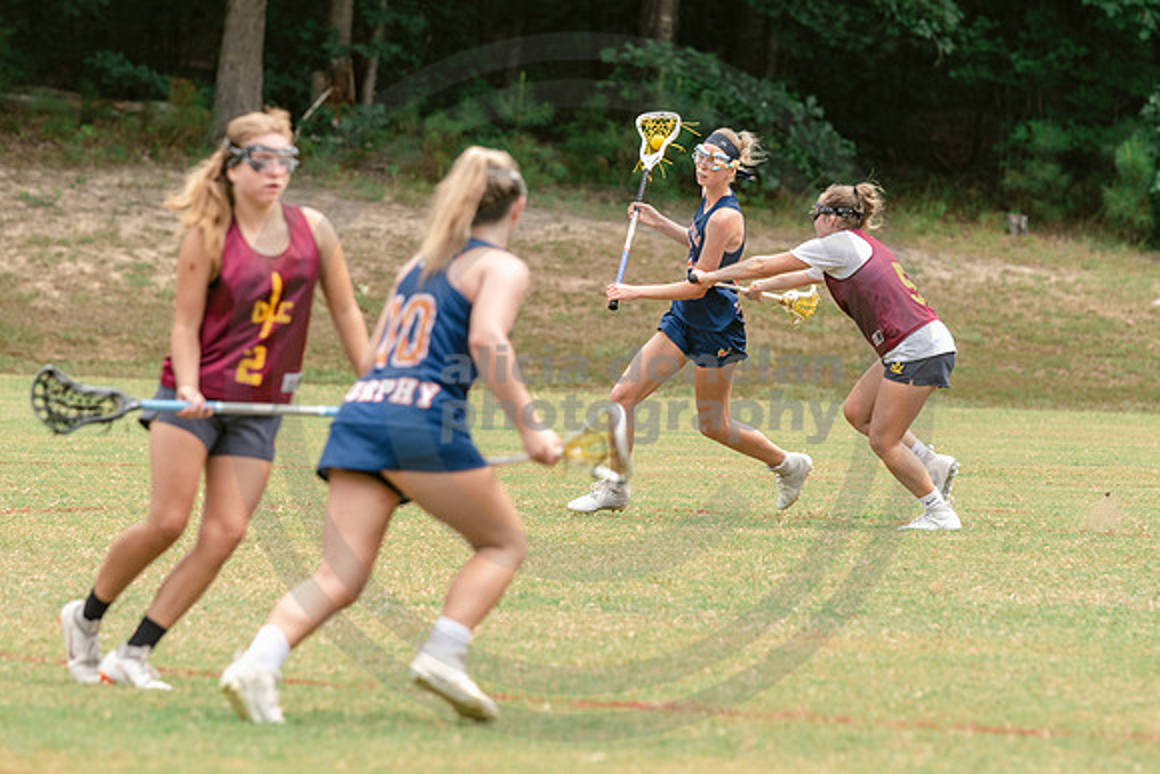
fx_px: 10645
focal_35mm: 330
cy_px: 349
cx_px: 629
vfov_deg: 4.2
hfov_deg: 6.2
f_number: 4
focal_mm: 200
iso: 250
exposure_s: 1/1000
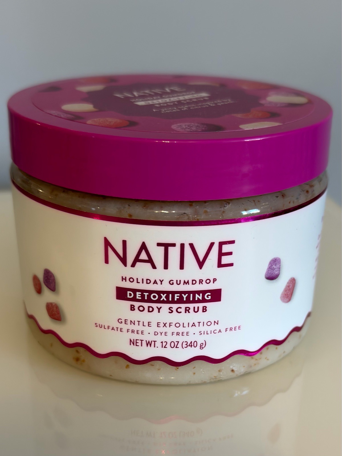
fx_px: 487
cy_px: 228
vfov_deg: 50.1
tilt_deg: -27.9
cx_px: 171
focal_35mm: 37
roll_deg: -1.4
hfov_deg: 38.7
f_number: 1.78
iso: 100
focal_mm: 6.76
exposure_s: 1/50
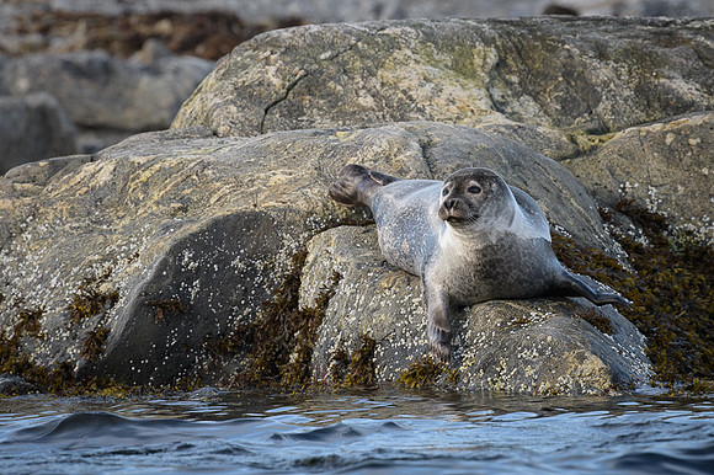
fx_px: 10791
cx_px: 348
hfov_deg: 3.8
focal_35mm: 544
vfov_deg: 2.5
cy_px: 152
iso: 800
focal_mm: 400
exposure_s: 1/800
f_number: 8
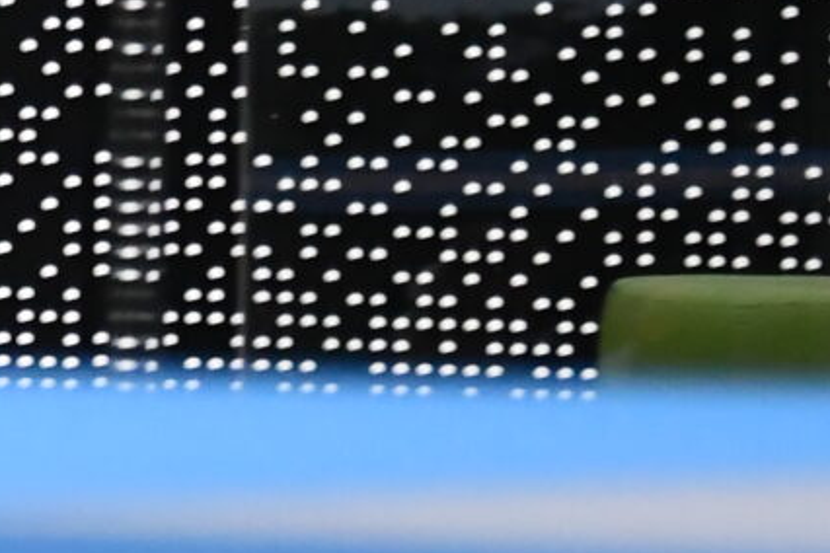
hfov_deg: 4.5
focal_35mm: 451
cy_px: -219
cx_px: -1003
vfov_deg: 3.0
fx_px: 10397
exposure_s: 1/125
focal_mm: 50
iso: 3200
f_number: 5
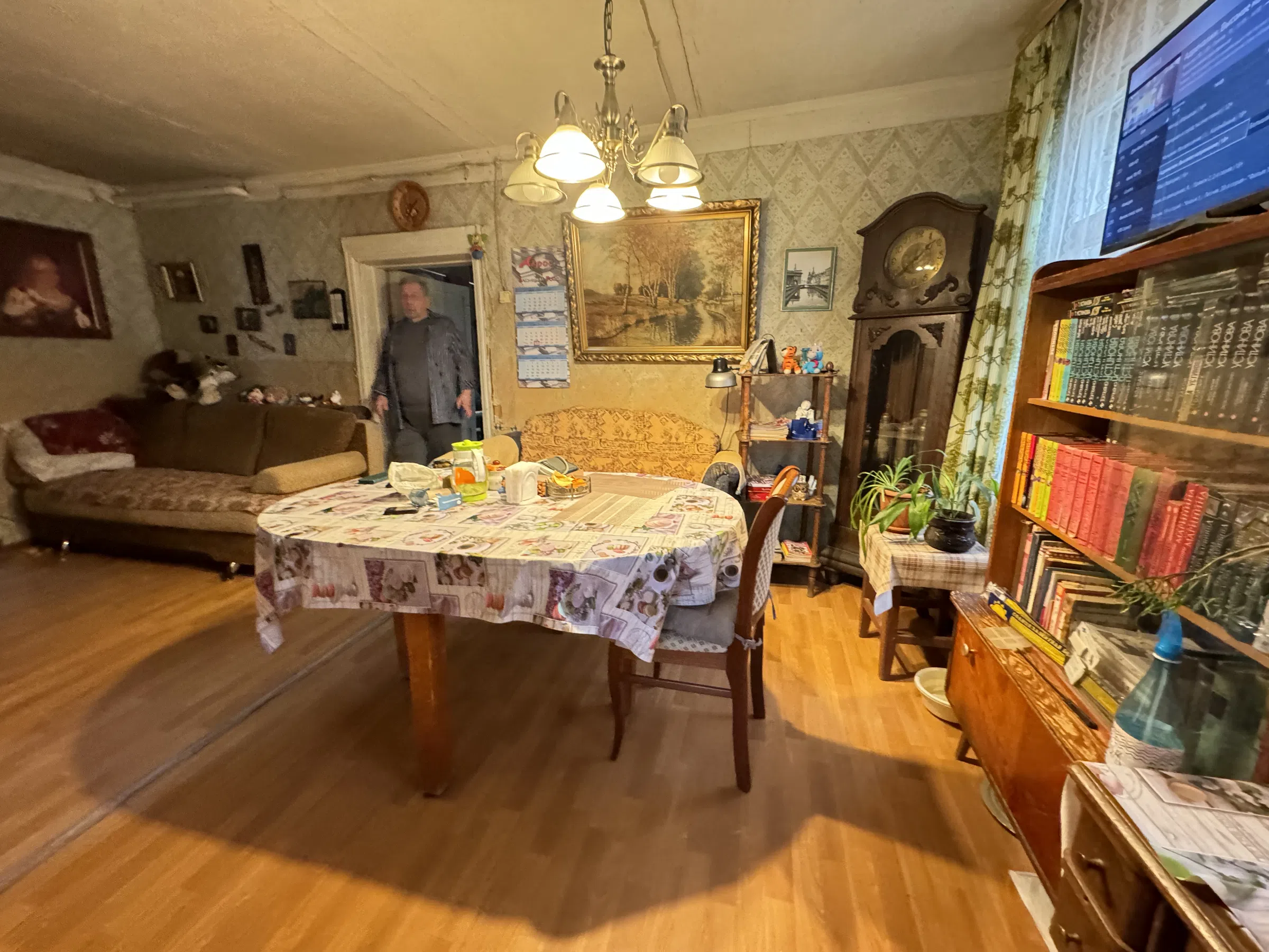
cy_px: 476
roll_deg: +1.5
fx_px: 513
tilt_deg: -9.8
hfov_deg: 102.1
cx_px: 634
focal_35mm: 14
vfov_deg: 85.7
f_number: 2.2
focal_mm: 2.22
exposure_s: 1/50
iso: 1000
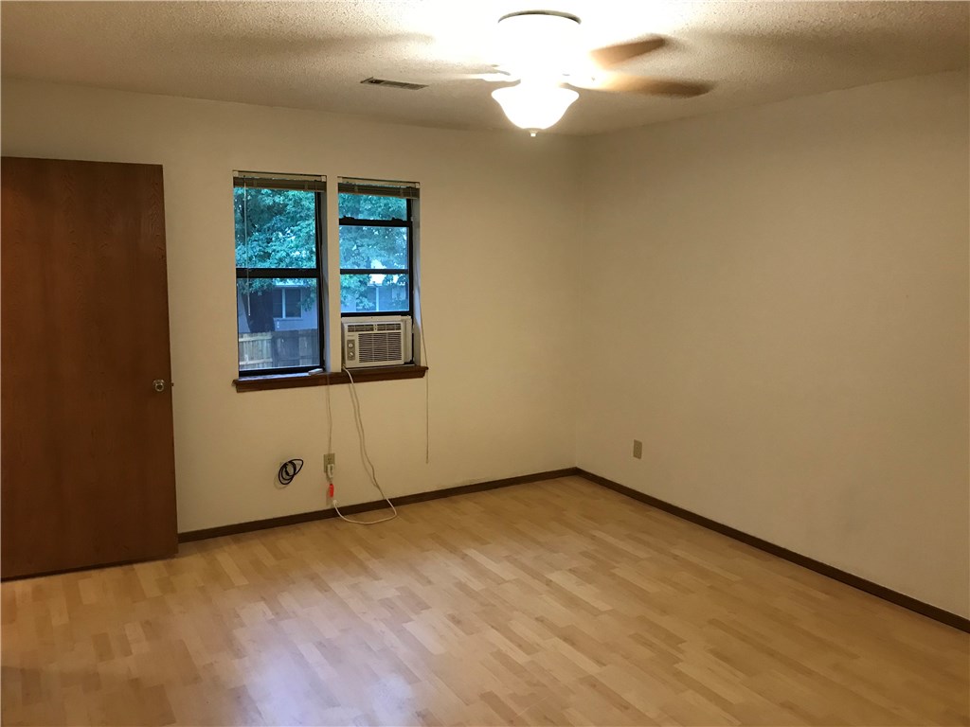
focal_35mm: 28
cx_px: 485
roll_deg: -1.7
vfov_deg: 49.7
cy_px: 364
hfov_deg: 63.4
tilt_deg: -7.0
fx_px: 785
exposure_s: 1/15
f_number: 1.8
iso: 64
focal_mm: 3.99
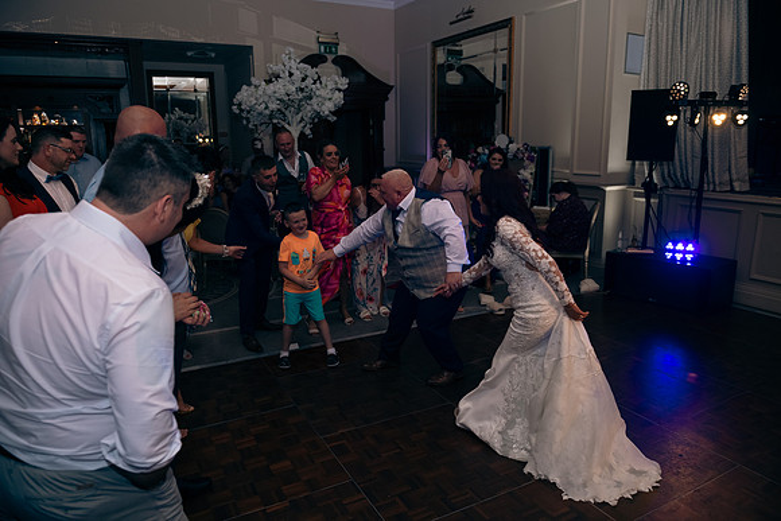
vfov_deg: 53.2
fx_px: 521
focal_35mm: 24
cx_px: 390
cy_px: 260
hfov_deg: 73.7
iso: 640
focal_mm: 24
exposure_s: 1/160
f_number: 3.5
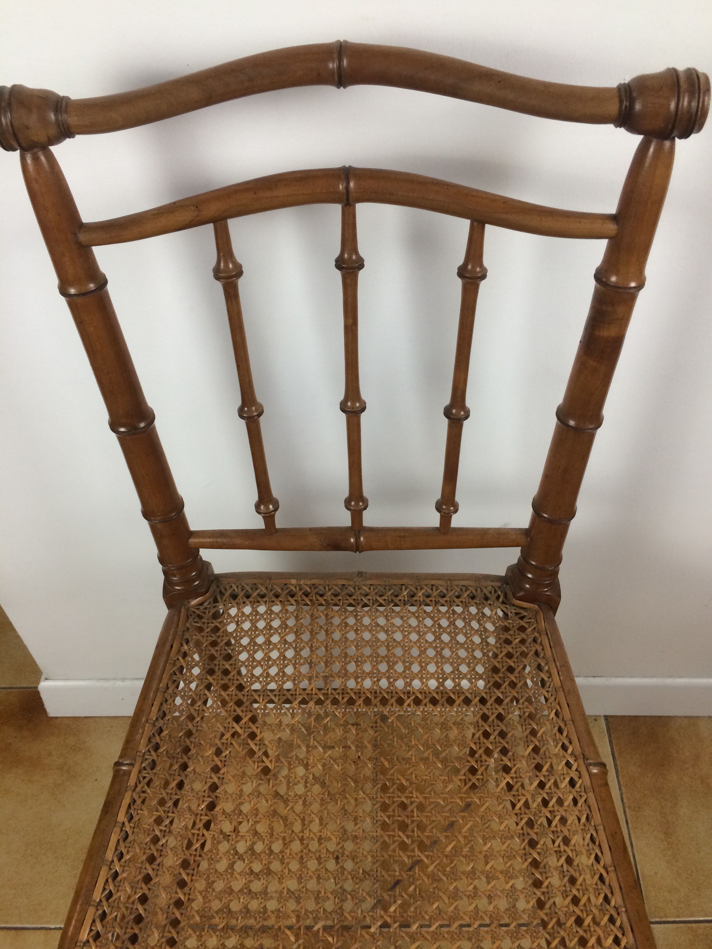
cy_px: 474
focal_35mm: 29
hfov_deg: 48.2
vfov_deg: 61.7
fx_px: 795
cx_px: 356
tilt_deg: -50.6
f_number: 2.2
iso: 80
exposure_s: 1/33
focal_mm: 4.15
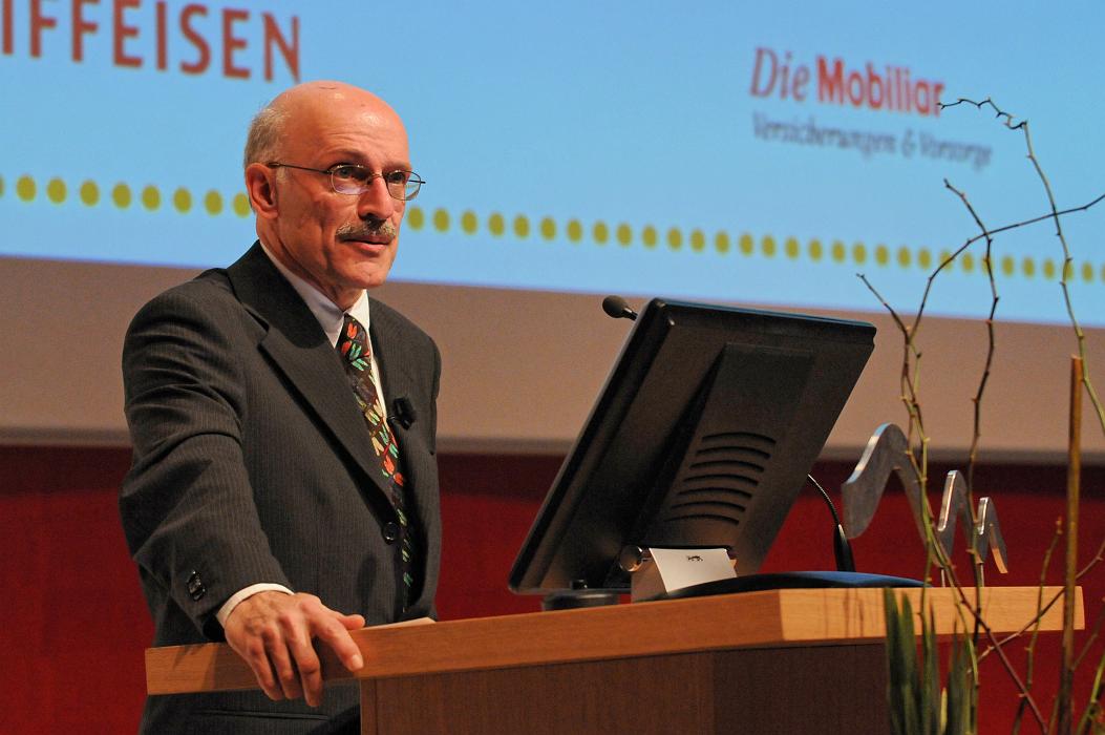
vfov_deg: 11.4
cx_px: 552
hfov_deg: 17.1
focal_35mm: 120
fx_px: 3680
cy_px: 368
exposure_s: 1/125
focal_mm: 80
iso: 1600
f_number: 4
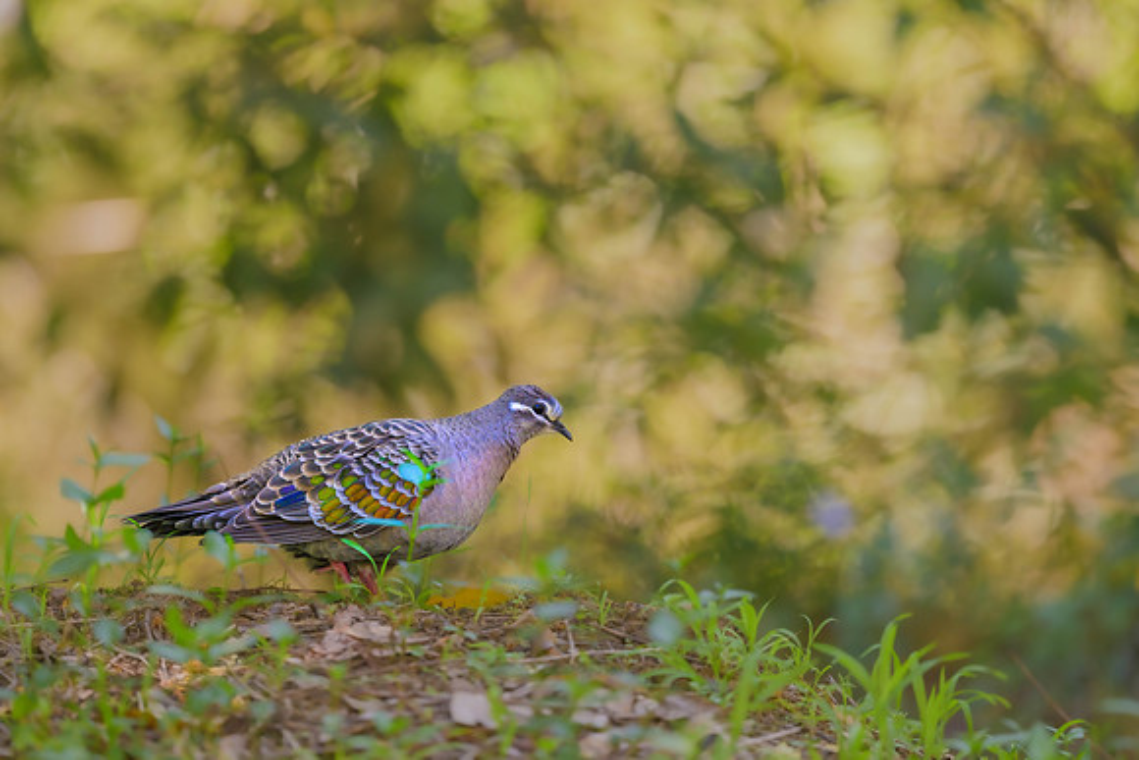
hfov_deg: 4.2
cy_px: 412
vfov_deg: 2.8
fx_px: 15369
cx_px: 527
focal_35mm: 486
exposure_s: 1/640
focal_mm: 400
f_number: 2.8
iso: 640
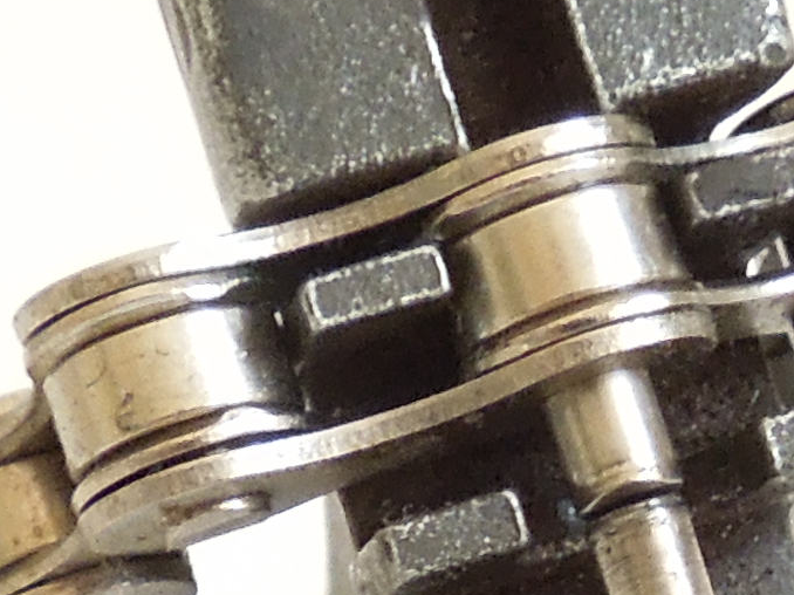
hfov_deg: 11.5
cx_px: 739
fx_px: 3898
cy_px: 1360
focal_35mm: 170
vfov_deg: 8.1
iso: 400
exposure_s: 1/25
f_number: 3.3
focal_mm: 4.5
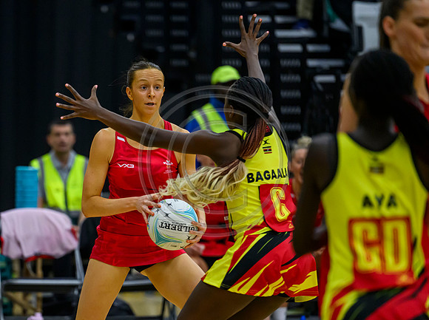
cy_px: 225
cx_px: 92
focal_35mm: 303
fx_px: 3748
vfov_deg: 4.9
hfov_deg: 6.5
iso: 4000
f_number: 2.8
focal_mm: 200
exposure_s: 1/1250
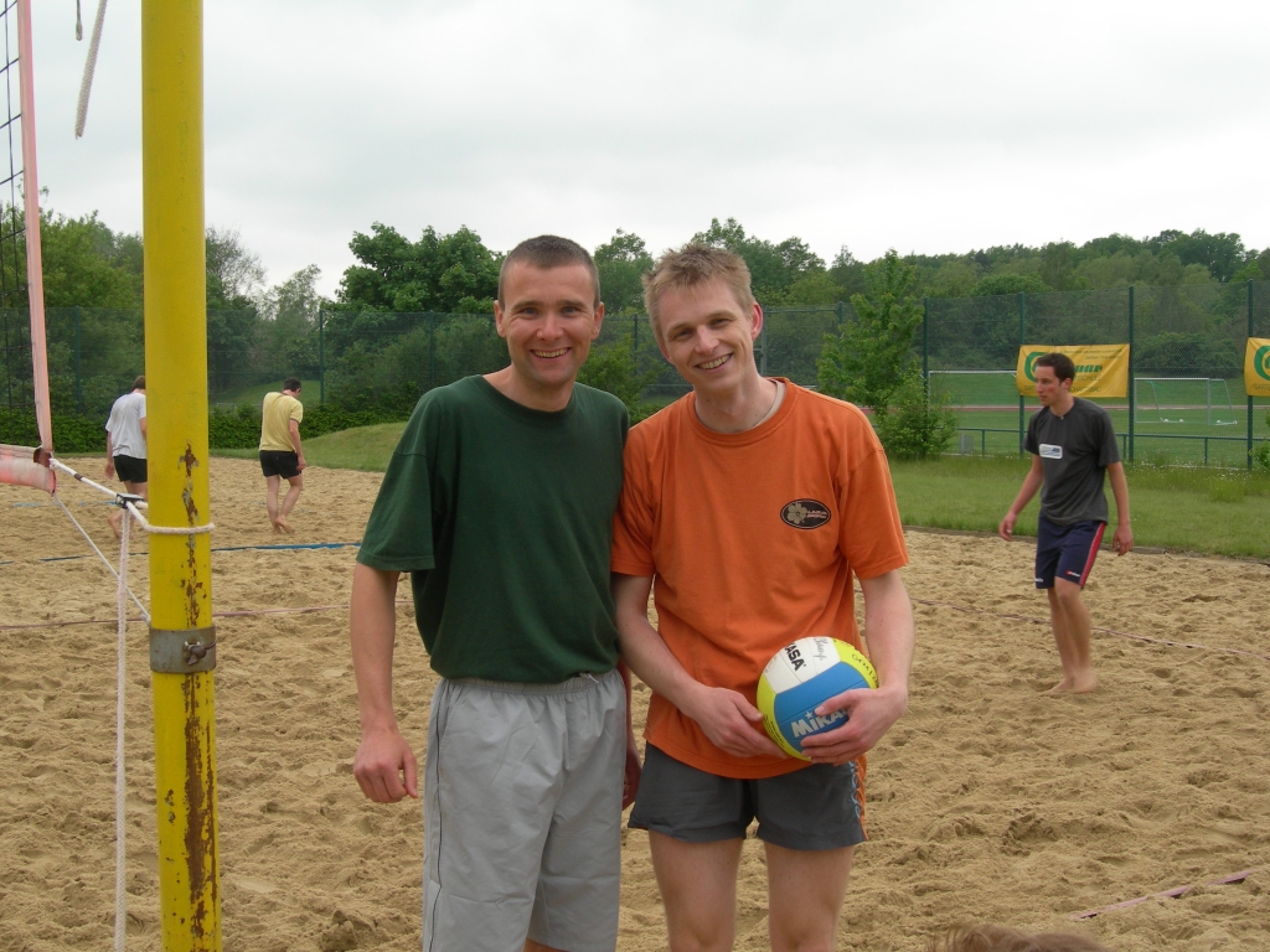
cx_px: 635
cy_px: 476
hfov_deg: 37.5
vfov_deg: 28.6
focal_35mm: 51
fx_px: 1871
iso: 50
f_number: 5.4
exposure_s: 1/69.1
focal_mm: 10.6
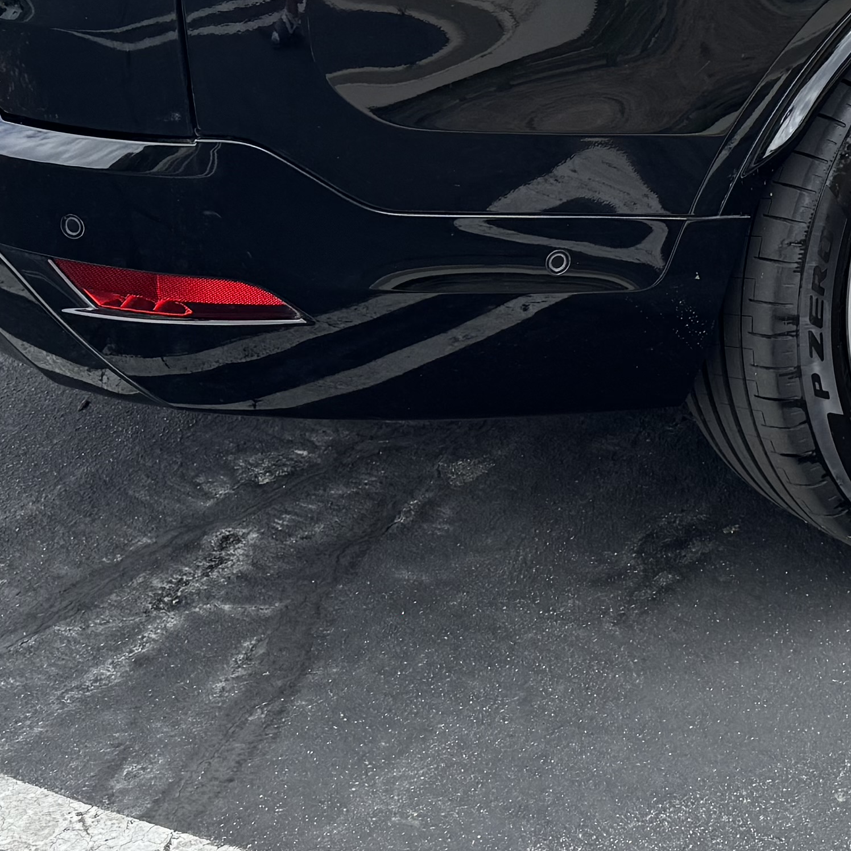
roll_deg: +1.1
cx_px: 1065
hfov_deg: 19.9
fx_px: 2253
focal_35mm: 81
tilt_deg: -11.0
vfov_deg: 19.4
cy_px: -316
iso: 80
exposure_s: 1/1721
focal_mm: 6.76
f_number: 1.78
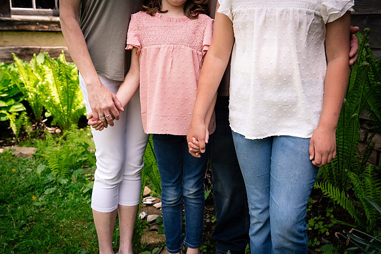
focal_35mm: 50
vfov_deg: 27.0
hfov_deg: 39.6
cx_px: 190
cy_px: 127
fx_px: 529
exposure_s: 1/250
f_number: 5.6
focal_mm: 50
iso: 125
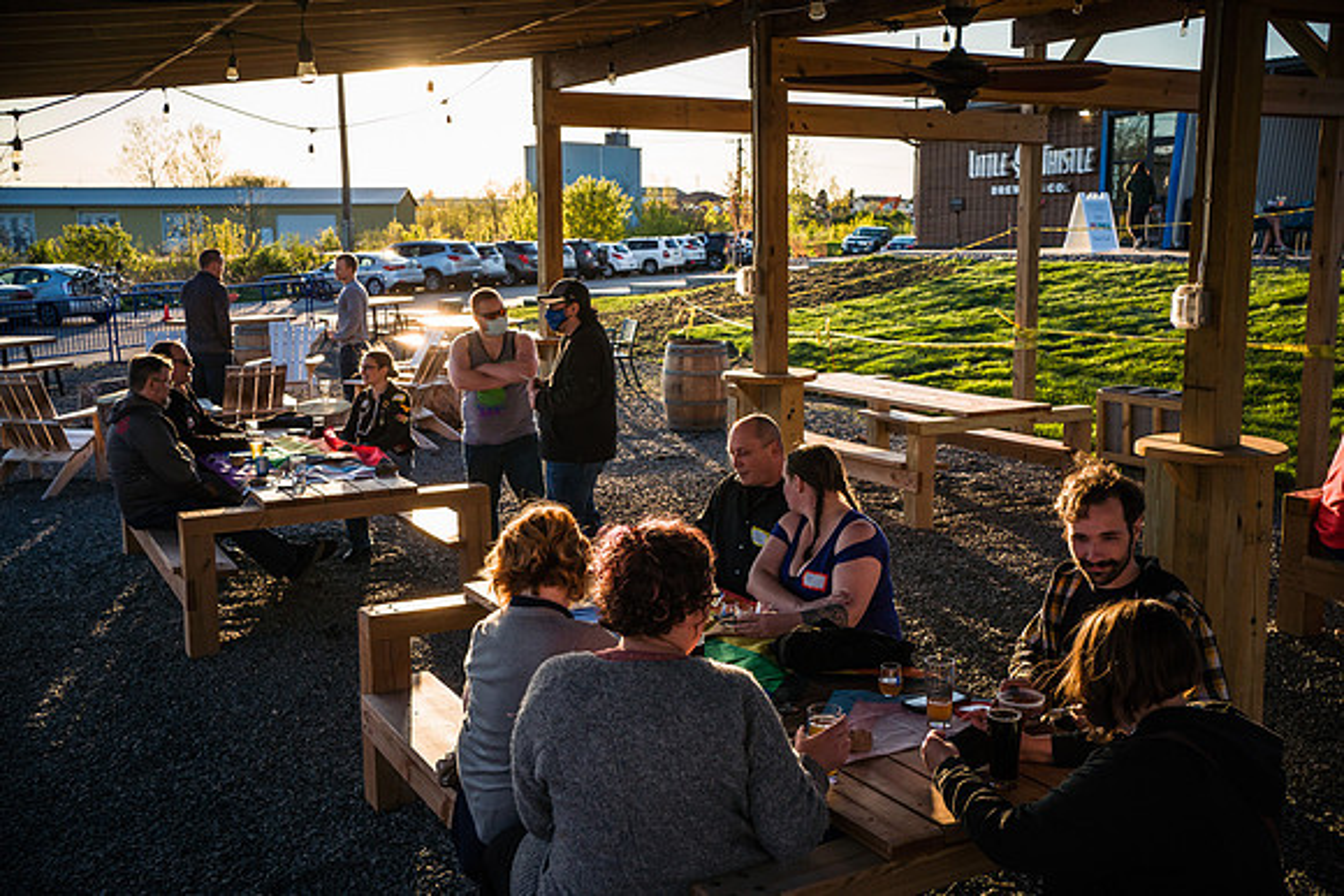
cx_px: 672
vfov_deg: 37.7
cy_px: 448
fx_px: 1313
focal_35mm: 35
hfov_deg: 54.2
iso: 800
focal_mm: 35
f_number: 8
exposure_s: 1/640
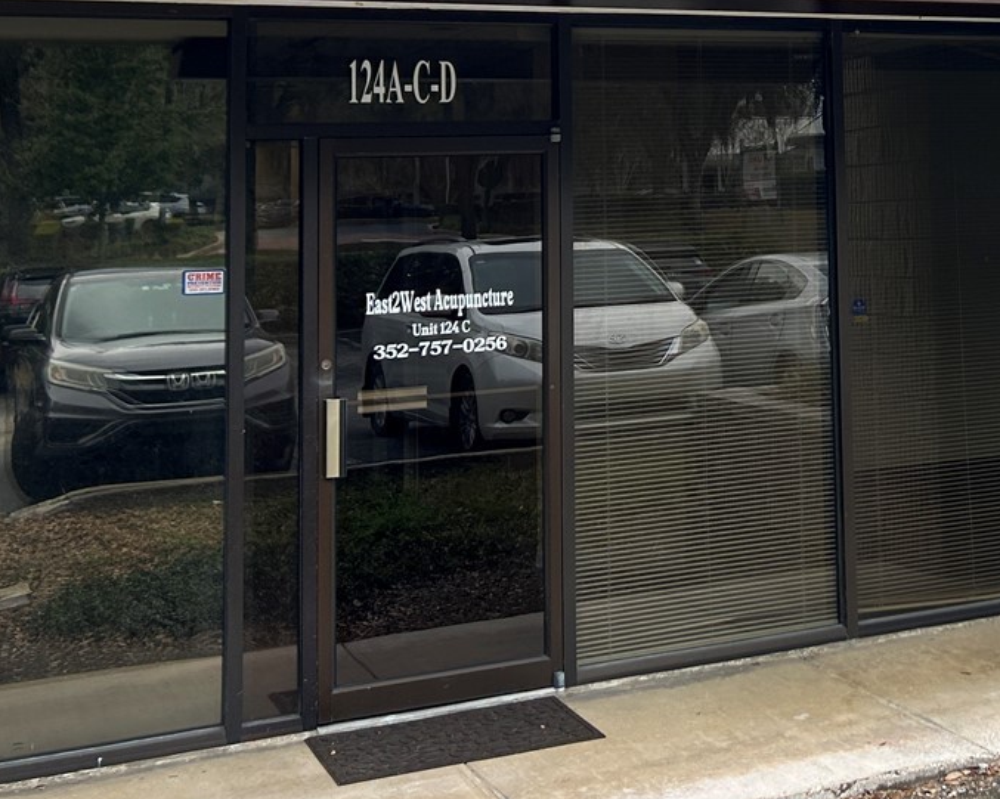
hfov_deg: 30.0
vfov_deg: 24.3
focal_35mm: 60
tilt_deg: +4.2
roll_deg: +1.9
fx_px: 1775
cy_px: 21
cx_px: 919
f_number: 1.5
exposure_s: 1/422
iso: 50
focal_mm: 5.7
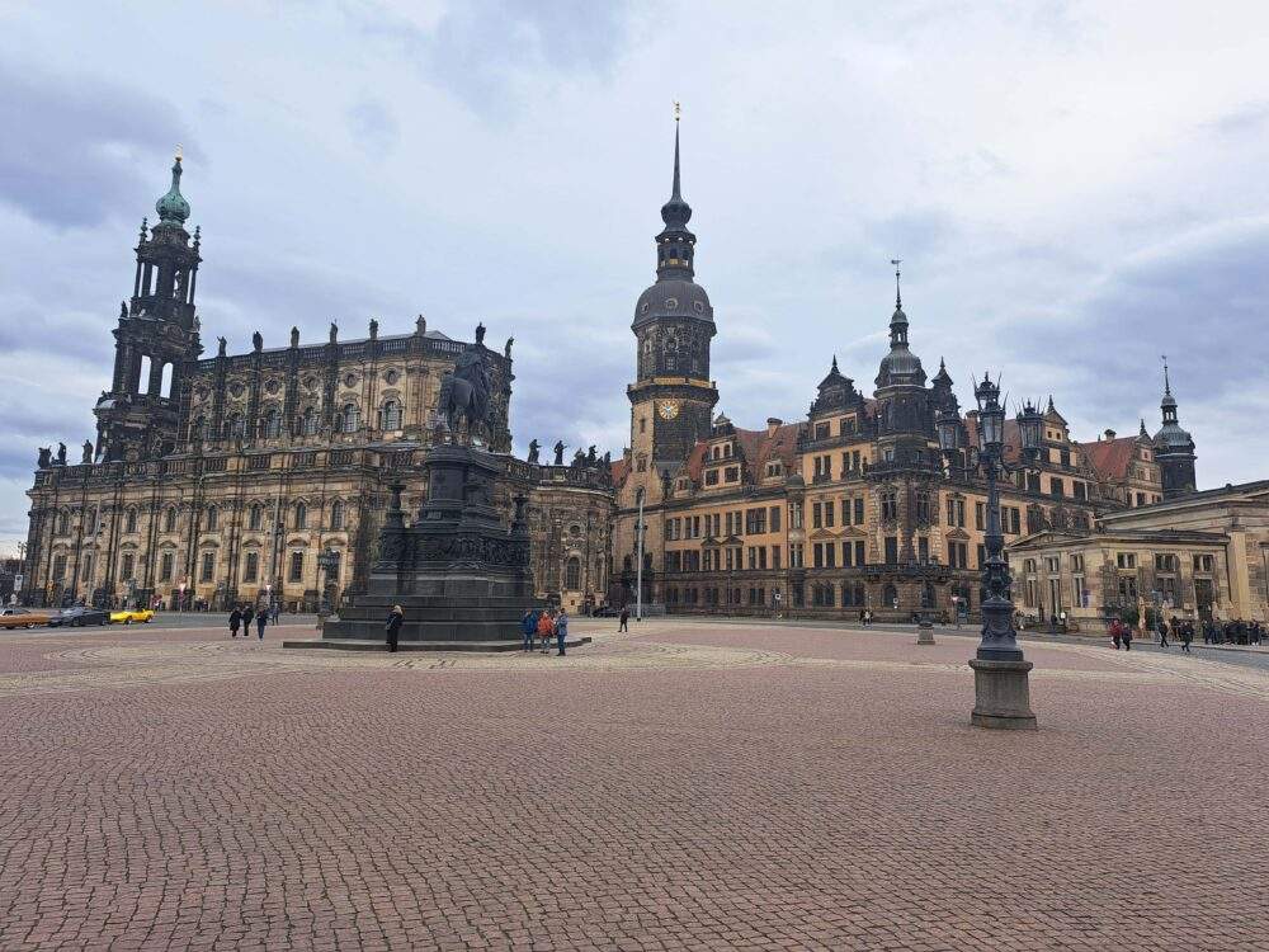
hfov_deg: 71.6
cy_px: 476
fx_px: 880
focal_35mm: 24
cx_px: 634
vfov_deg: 56.8
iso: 50
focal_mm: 5.2
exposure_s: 1/256
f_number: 1.8
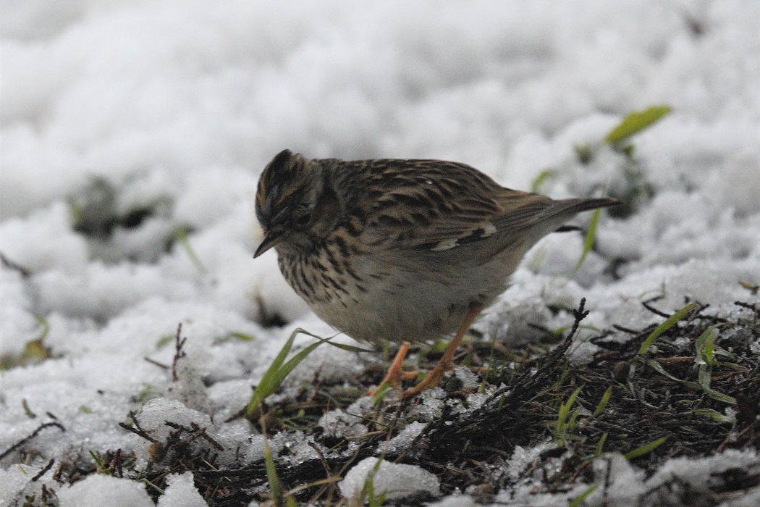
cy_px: 254
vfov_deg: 2.2
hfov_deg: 3.3
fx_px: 13299
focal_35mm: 630
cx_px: 380
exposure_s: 1/1250
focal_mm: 420
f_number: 5.6
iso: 1800
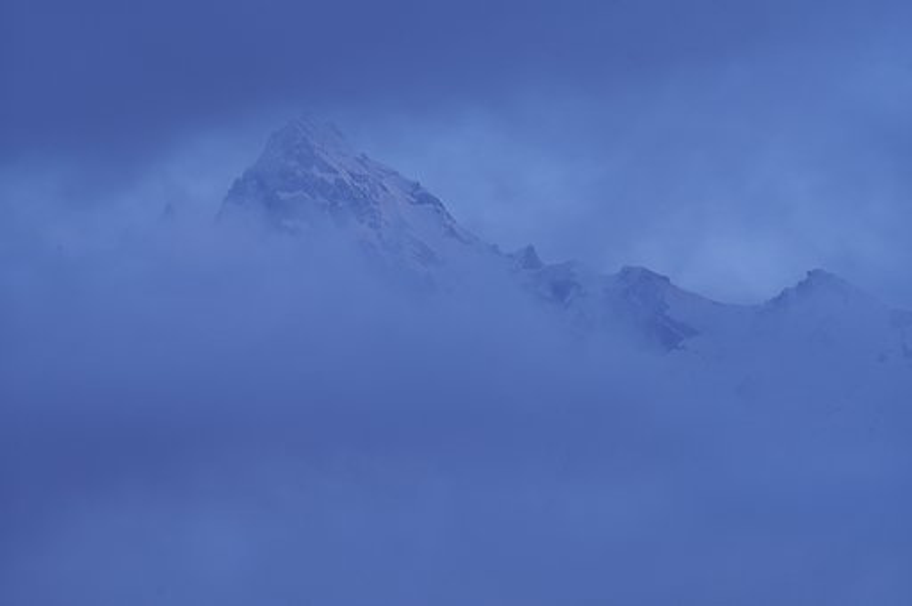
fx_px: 6831
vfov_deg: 5.1
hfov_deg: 7.6
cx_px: 456
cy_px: 303
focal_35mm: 270
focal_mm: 180
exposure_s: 1/2.5
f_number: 10
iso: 100
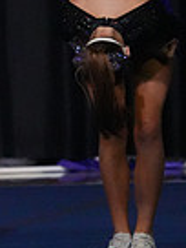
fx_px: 5889
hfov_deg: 1.8
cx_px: -305
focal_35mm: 822
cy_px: -16
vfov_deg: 2.4
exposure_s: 1/1250
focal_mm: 200
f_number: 5.6
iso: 16000
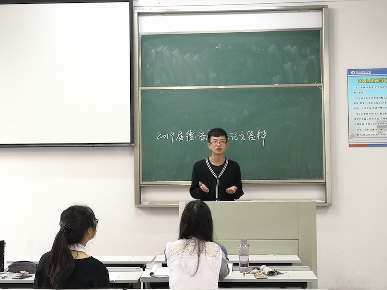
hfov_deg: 33.2
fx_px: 648
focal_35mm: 58
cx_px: 194
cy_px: 145
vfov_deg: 25.2
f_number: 1.6
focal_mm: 3.95
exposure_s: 1/33.3
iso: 160
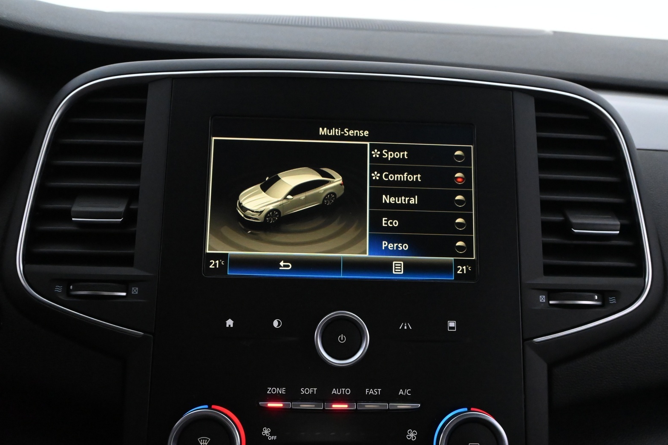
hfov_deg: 59.1
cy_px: 230
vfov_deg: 41.4
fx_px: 589
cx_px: 335
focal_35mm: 32
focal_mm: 20.5
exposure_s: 1/80
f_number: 5
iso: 6400
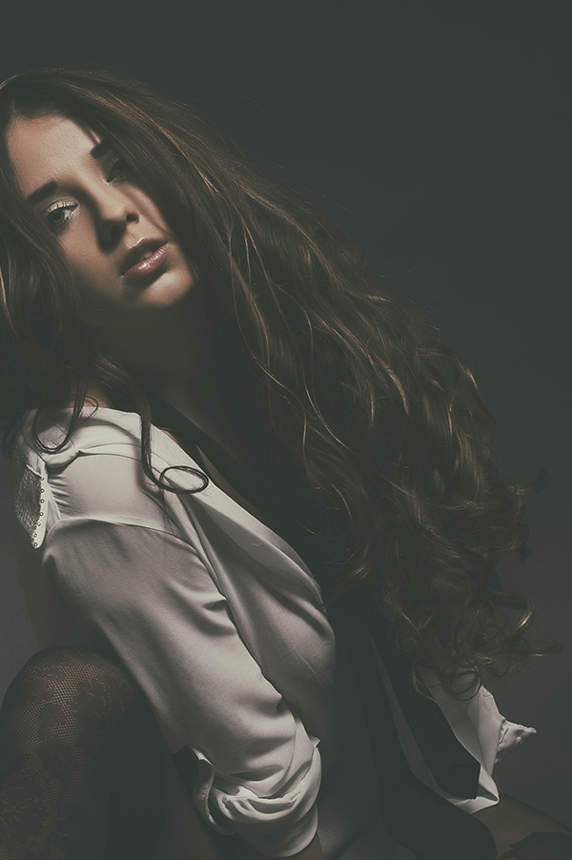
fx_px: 3174
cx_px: 224
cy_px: 753
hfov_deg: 10.3
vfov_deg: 15.3
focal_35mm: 133
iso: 200
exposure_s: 1/500
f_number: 9
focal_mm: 50
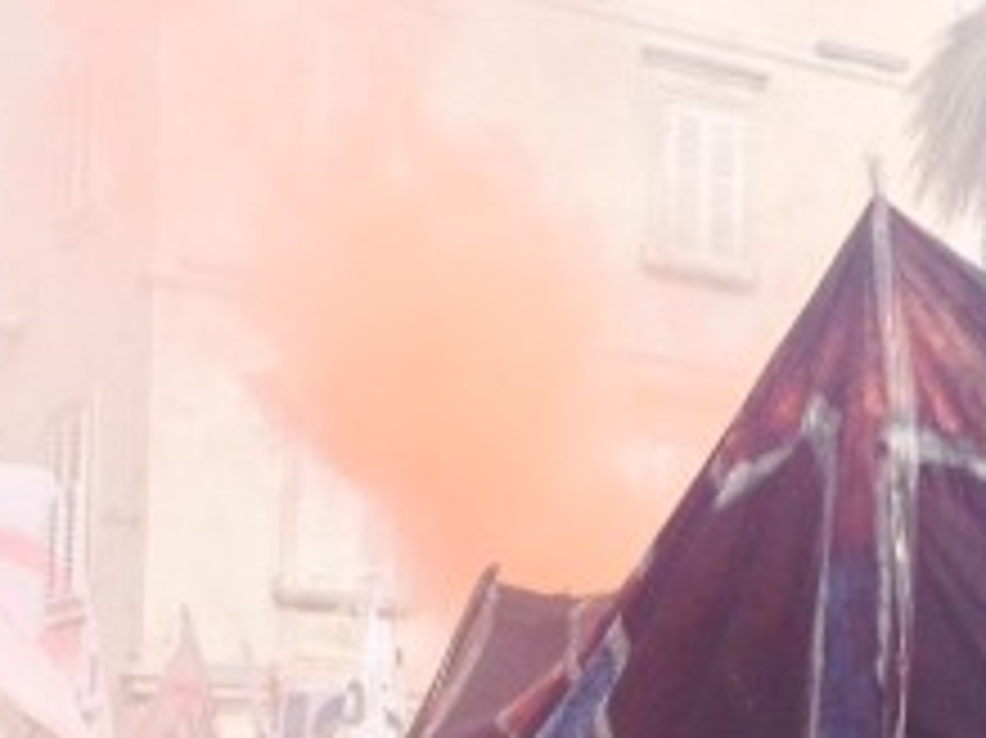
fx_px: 2847
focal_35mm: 100
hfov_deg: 19.6
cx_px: 624
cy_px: 650
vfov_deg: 14.6
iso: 50
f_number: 2.4
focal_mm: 4.28
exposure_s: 1/836
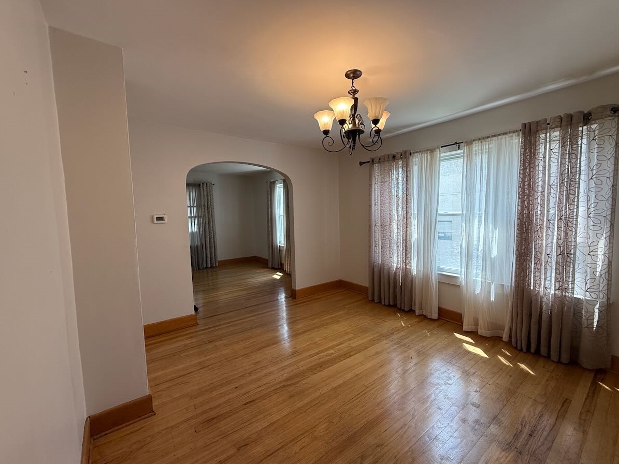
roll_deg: +1.2
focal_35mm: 15
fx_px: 268
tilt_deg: -3.9
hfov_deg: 98.1
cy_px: 233
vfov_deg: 81.7
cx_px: 320
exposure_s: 1/120
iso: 80
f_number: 2.2
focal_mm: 2.22
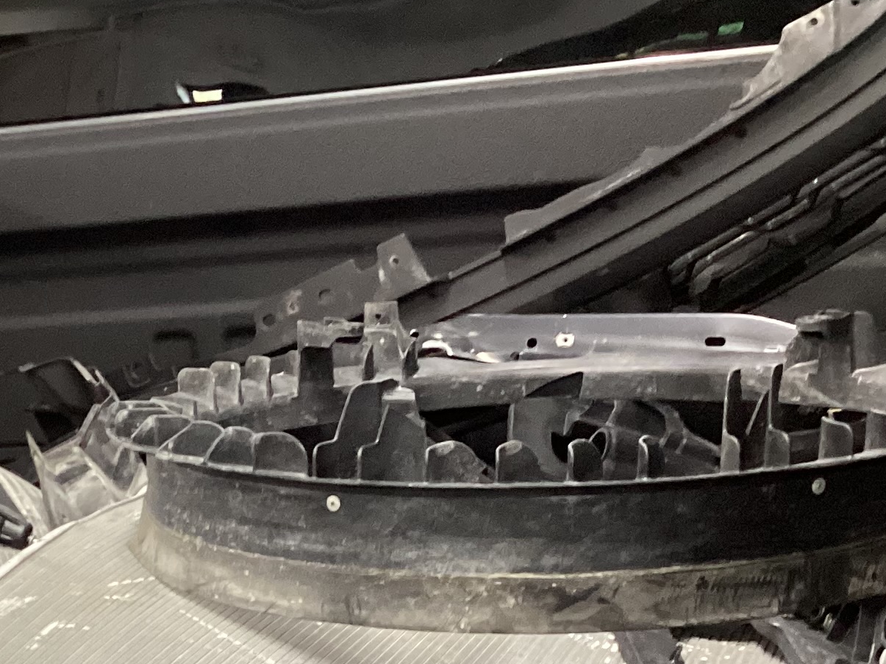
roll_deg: +6.7
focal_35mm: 84
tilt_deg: -23.0
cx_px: 106
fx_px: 2149
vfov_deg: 16.7
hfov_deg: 22.8
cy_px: 836
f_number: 2.4
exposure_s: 1/33
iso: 320
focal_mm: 3.3
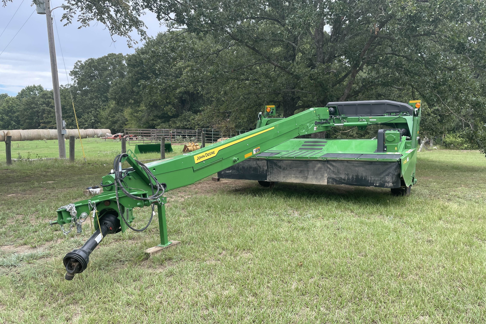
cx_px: 247
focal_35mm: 29
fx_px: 391
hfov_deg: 63.7
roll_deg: -0.2
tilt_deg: -2.7
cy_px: 160
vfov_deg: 45.0
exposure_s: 1/569
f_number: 1.6
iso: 32
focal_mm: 4.2
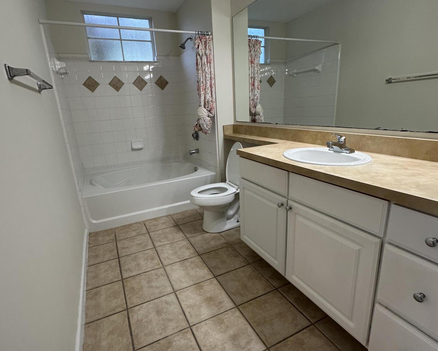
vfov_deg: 70.9
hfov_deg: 83.2
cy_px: 176
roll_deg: +2.1
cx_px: 212
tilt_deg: -16.1
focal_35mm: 19
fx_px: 246
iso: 200
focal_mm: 2.22
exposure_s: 1/120
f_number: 2.2
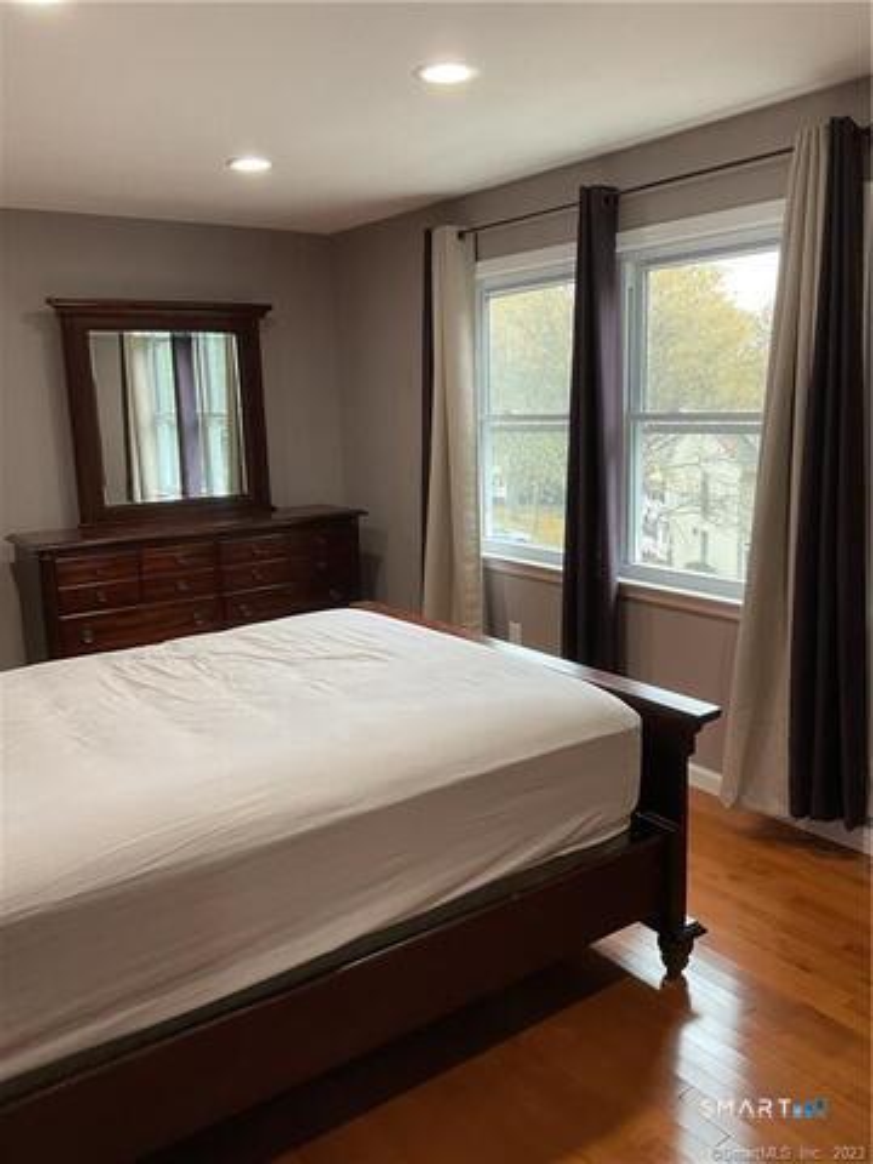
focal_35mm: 29
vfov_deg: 61.7
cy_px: 582
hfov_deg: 48.2
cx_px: 436
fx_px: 975
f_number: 1.8
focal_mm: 3
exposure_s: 1/60
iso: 64
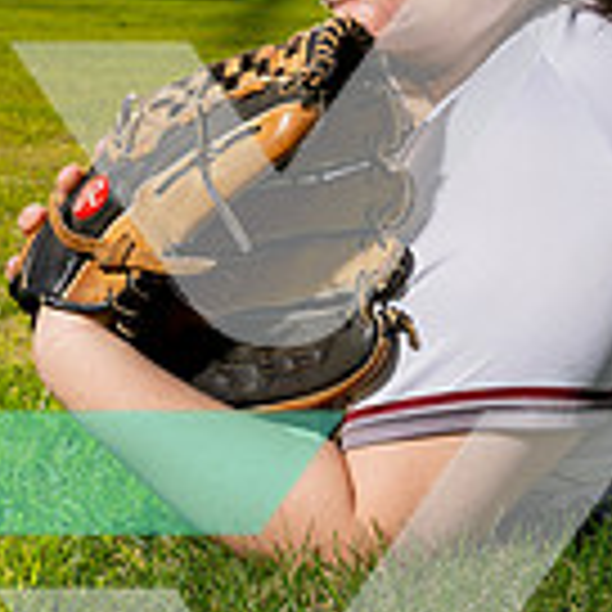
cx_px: 1035
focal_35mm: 127
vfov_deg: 13.7
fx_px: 2540
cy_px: 106
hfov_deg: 12.7
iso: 100
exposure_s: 1/250
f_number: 9
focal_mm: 35
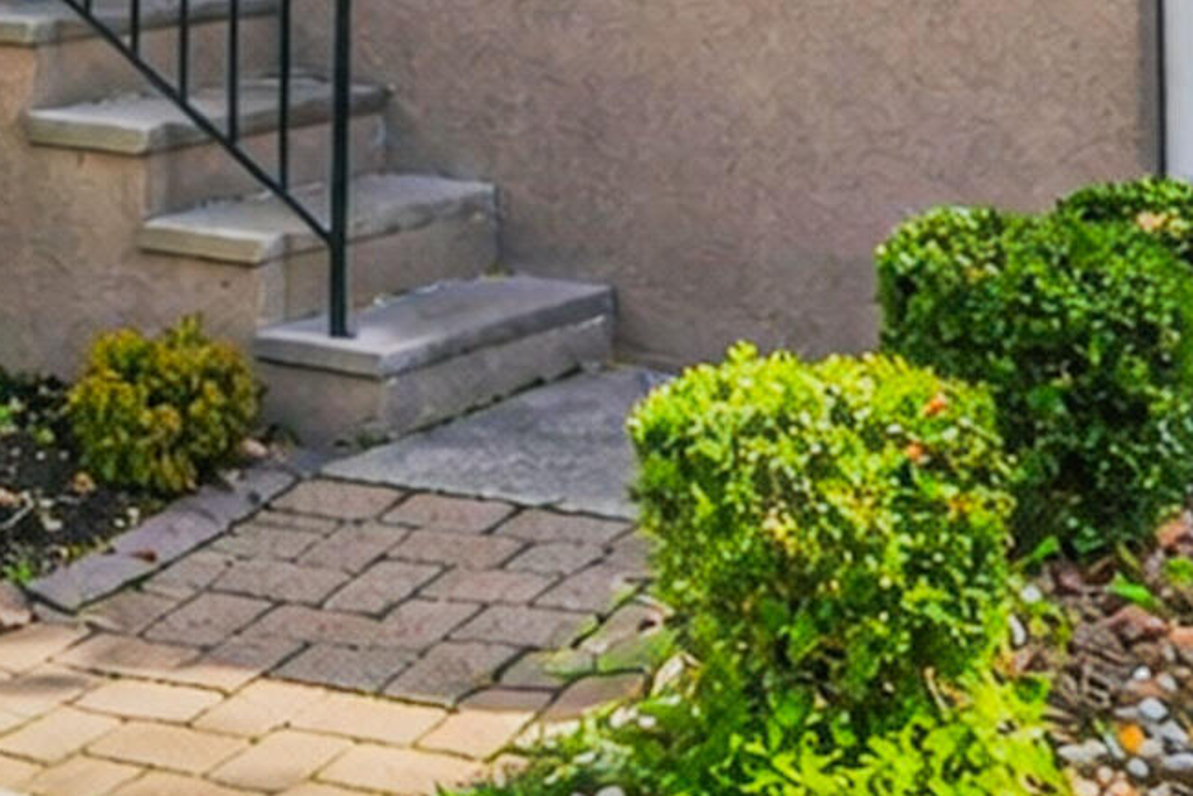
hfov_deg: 20.7
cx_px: 158
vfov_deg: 12.3
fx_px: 3215
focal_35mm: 97
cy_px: -840
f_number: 8
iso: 100
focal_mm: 21
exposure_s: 1/125
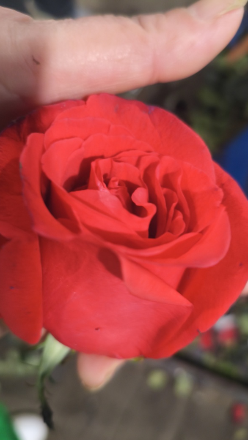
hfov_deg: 40.2
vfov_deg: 66.1
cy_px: 220
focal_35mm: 29
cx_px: 127
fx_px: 339
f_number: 1.5
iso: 800
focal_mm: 4.94
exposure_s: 1/30
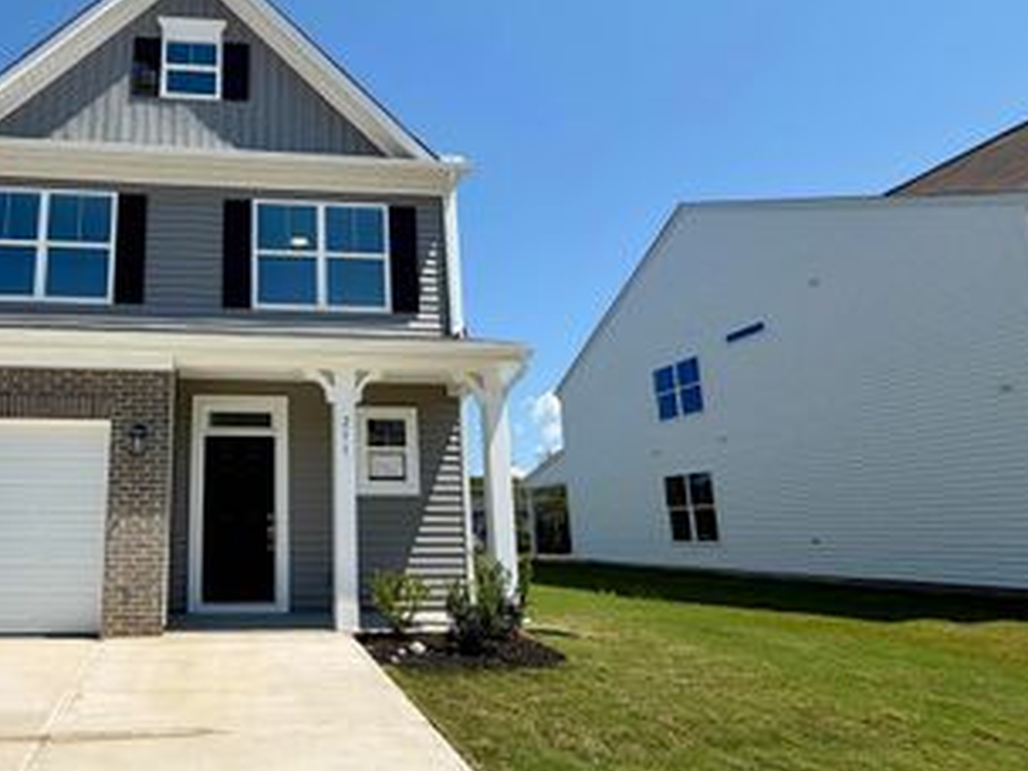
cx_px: 274
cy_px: 407
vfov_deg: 58.8
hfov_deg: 69.7
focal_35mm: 23
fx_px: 683
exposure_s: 1/1125
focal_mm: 2.22
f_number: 2.2
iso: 25
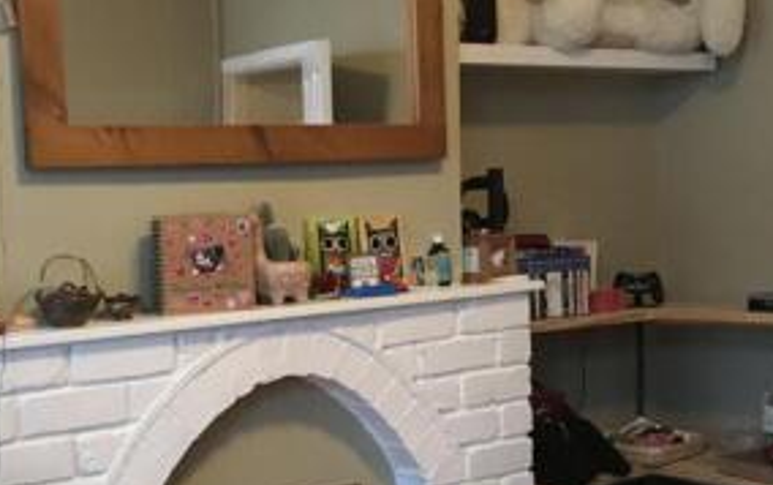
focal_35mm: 63
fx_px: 1328
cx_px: 382
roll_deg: +0.3
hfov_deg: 32.4
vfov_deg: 20.6
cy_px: 331
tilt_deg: -6.8
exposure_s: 1/17
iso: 400
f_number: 2.2
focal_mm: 4.15
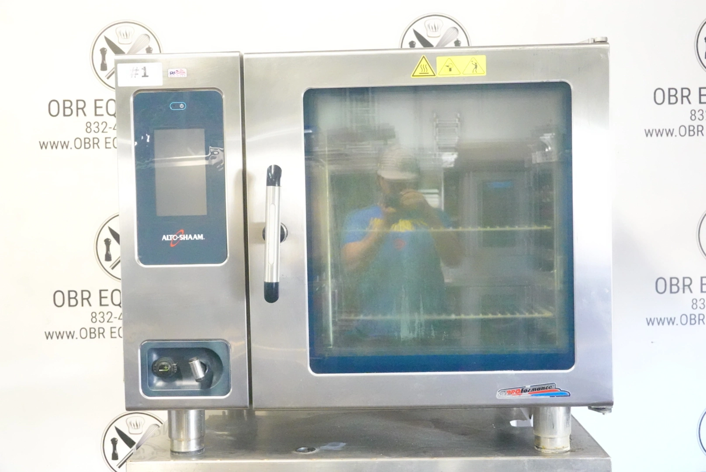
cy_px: 236
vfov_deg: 28.7
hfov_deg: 41.9
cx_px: 353
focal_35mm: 47
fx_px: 922
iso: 6400
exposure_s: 1/40
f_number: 4
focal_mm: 17.53
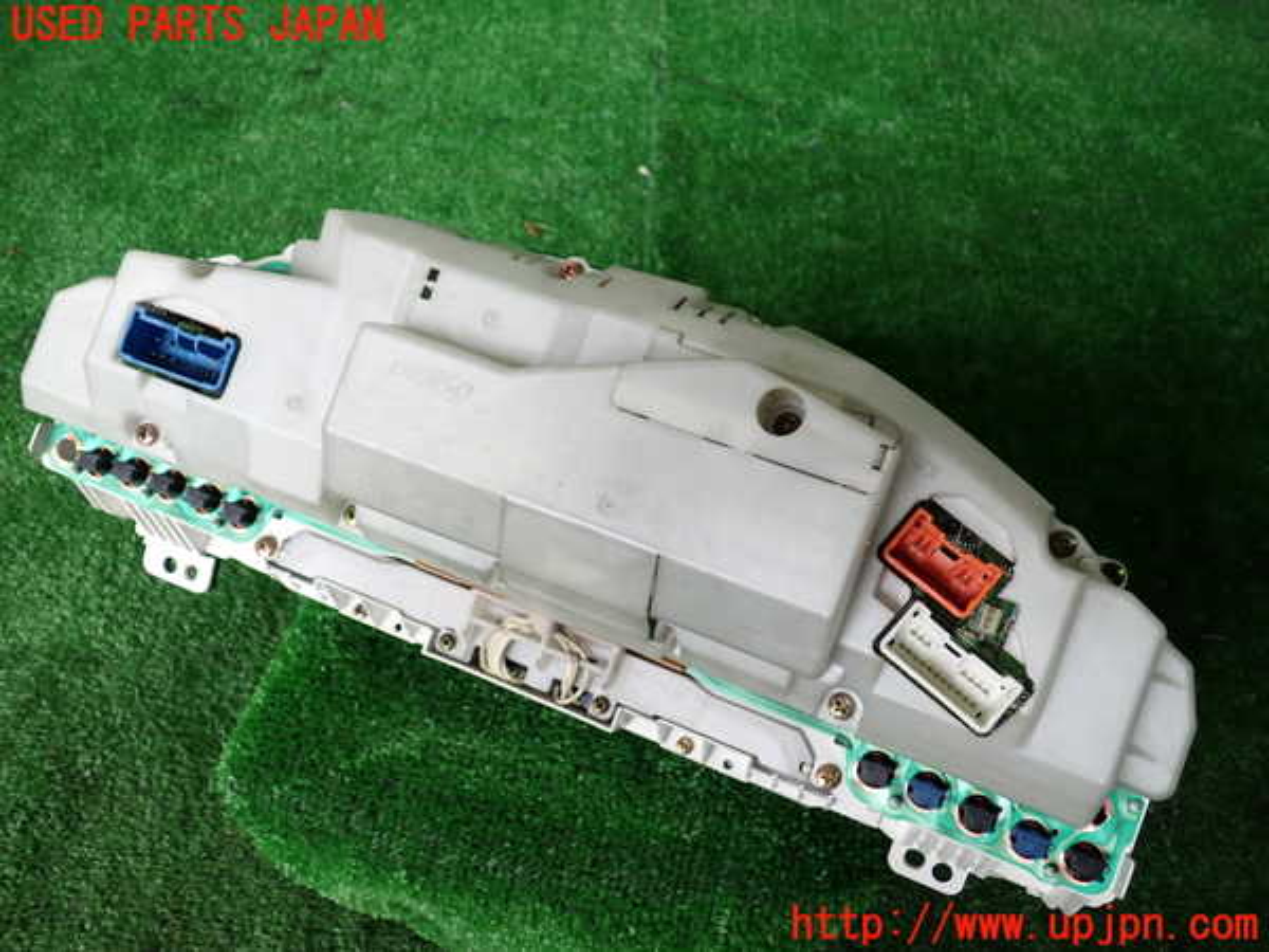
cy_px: 476
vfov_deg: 46.8
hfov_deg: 60.0
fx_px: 1100
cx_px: 634
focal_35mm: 30
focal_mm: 5.4
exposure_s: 1/125
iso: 200
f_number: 2.3
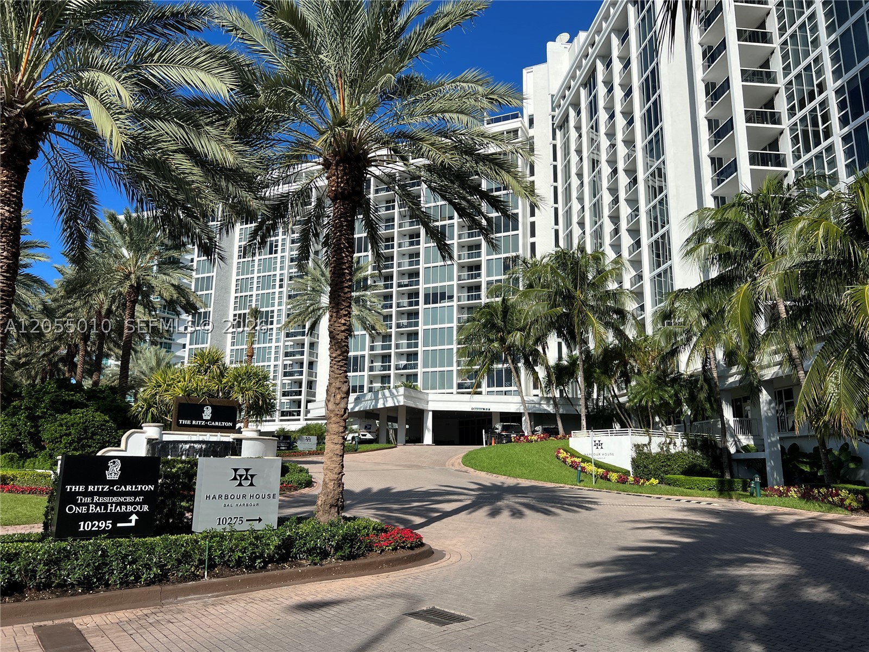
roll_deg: -1.7
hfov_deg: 67.3
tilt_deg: +12.9
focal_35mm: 26
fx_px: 653
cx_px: 434
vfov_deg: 53.1
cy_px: 326
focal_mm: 5.7
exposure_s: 1/8696
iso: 50
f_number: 1.5
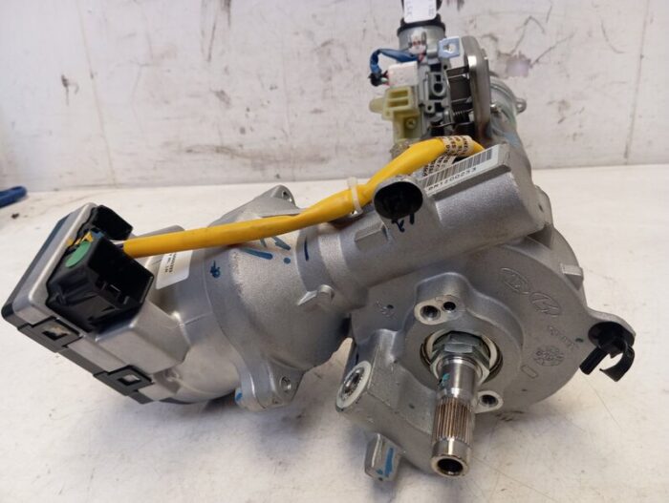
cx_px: 334
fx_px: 542
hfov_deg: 63.4
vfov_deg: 49.9
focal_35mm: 28
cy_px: 252
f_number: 1.8
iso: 347
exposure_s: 1/33.3
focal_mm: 4.22
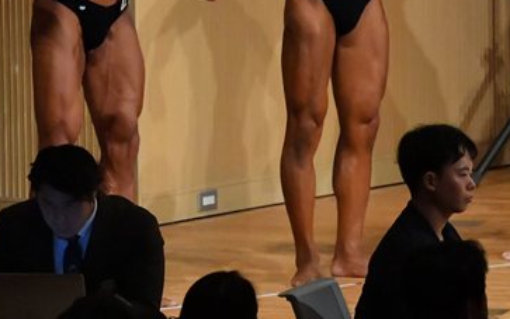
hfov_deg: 4.3
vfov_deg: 2.7
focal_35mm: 490
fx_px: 6812
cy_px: 52
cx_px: 55
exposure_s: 1/400
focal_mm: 150
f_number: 5.6
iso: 10000
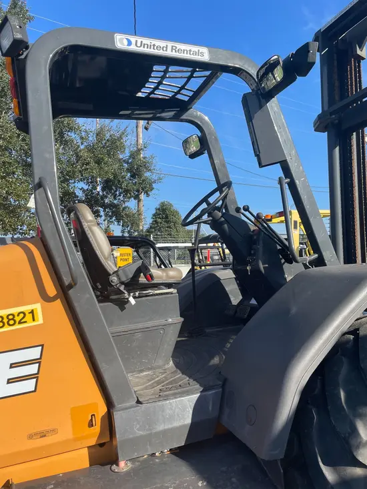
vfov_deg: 67.3
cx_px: 184
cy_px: 244
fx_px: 367
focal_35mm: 26
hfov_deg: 53.1
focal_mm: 4.2
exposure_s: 1/1949
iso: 32
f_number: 1.6
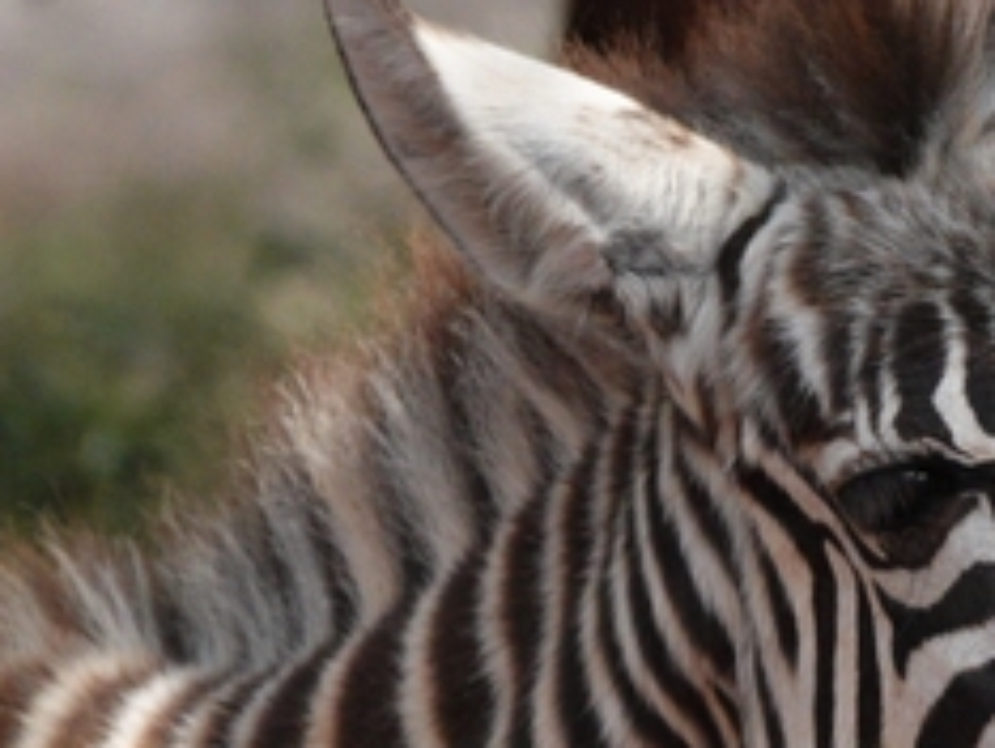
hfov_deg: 1.4
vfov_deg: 1.0
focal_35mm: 1422
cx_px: 1182
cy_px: 661
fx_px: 40916
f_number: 4
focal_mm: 198.21
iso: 1600
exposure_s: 1/5000
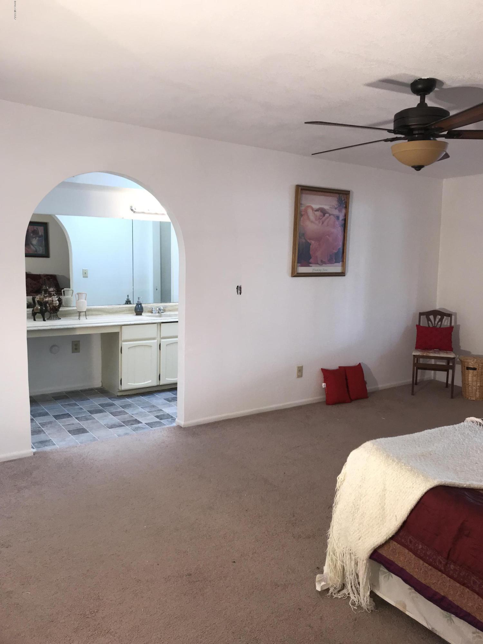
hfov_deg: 49.7
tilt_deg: -5.8
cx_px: 242
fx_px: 521
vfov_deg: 63.4
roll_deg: -1.6
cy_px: 322
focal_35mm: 28
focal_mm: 3.99
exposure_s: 1/78
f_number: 1.8
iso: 20
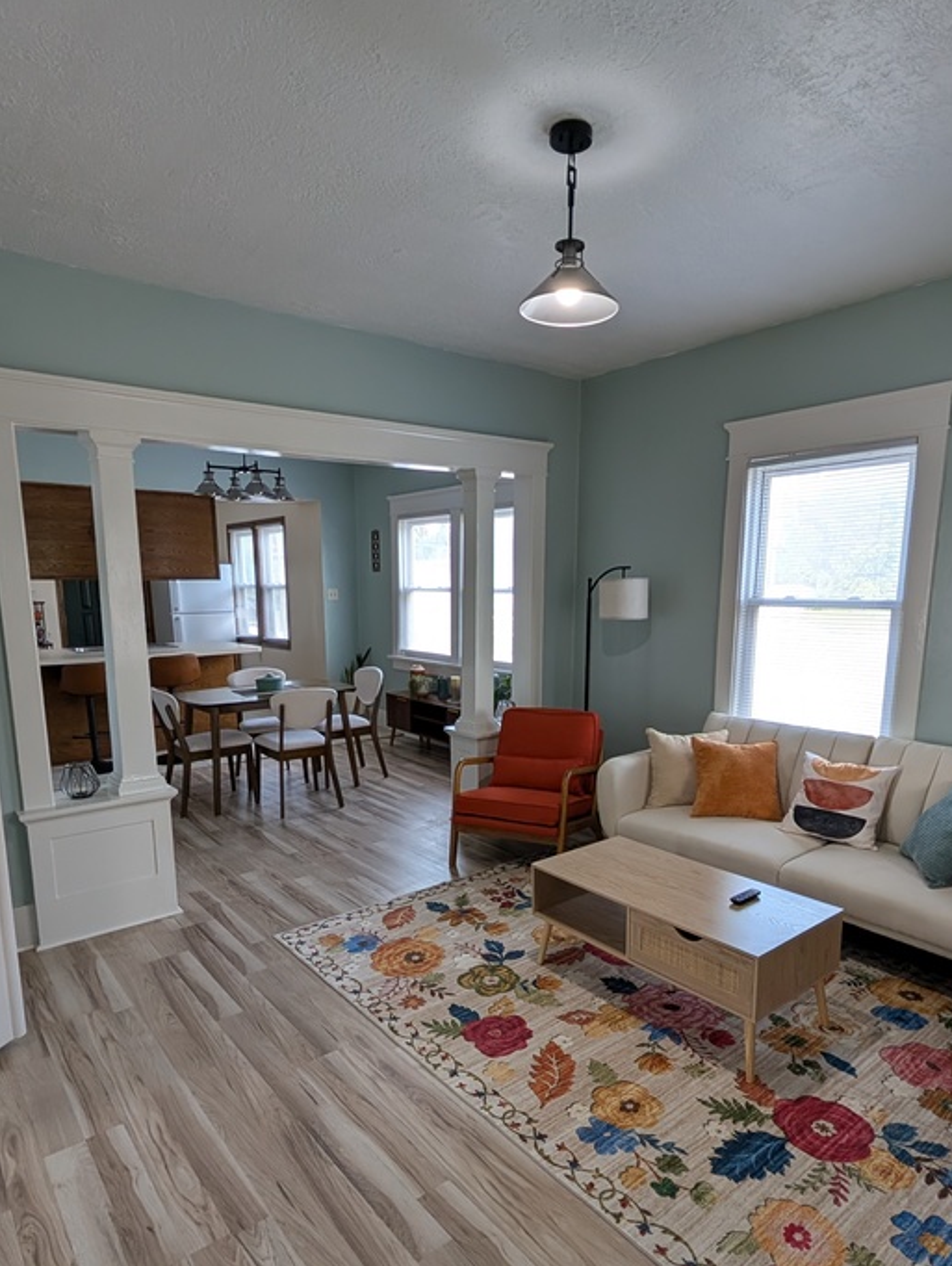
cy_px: 724
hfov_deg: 68.7
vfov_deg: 84.1
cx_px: 515
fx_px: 695
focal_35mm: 19
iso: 87
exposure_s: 1/120
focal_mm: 2.02
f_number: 1.7
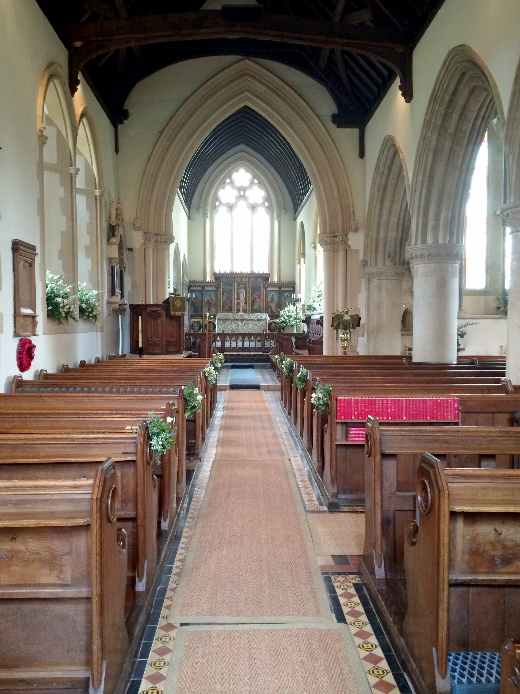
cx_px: 260
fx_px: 601
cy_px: 347
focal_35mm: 30
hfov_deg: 46.8
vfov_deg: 60.0
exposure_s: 1/30
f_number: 2.2
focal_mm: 4.12
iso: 200
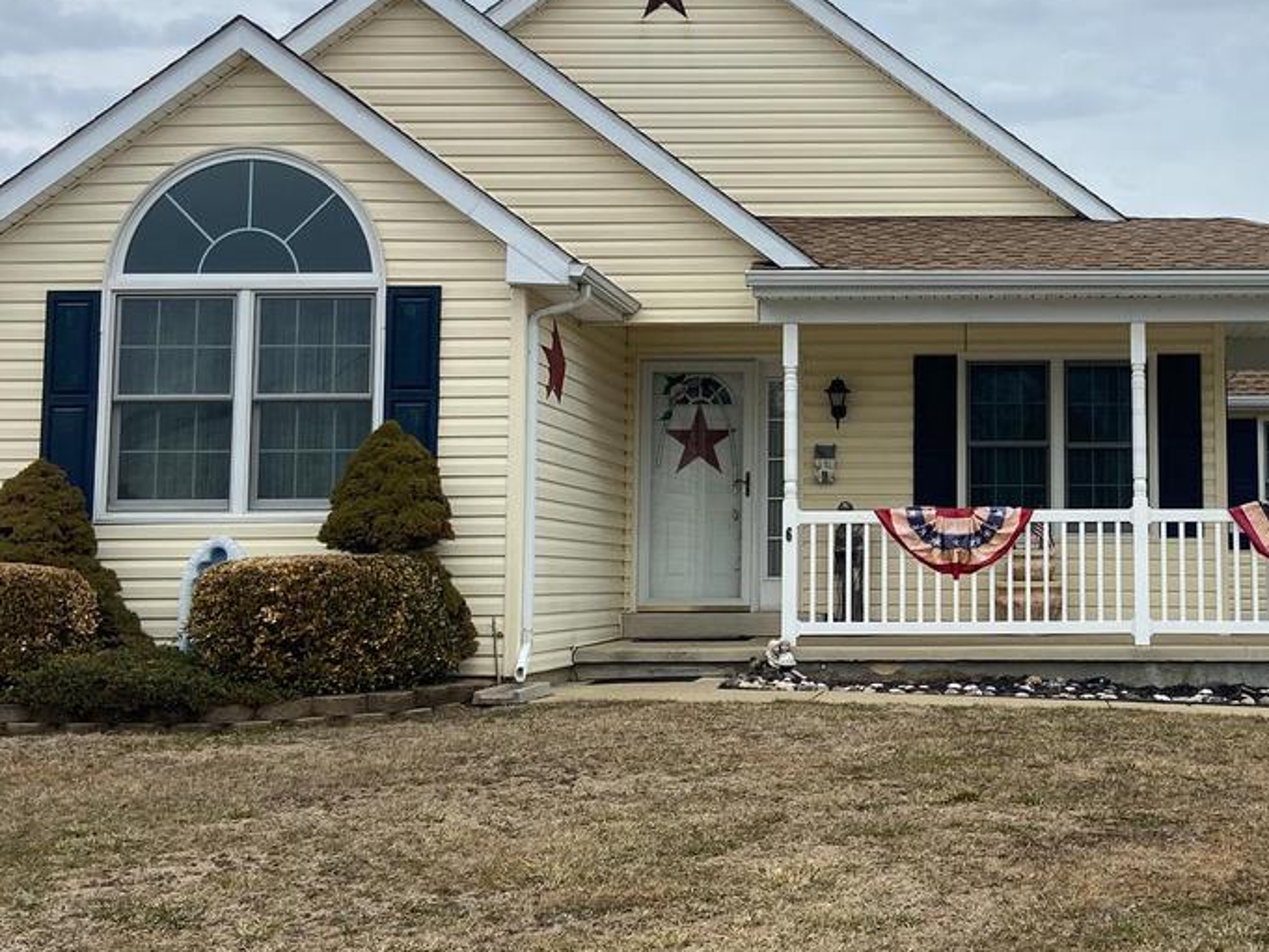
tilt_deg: +5.6
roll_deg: +0.6
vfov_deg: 26.5
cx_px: 952
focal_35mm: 55
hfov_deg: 34.2
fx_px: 2017
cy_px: 397
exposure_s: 1/1585
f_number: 1.8
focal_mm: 4.25
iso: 32
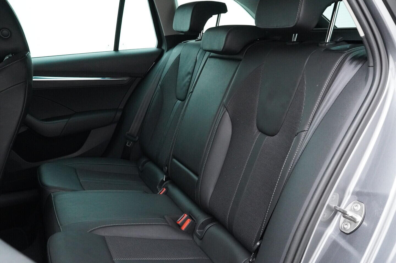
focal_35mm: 36
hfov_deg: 53.2
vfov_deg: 36.8
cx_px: 198
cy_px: 132
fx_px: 396
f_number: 9
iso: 6400
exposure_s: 1/100
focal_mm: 24
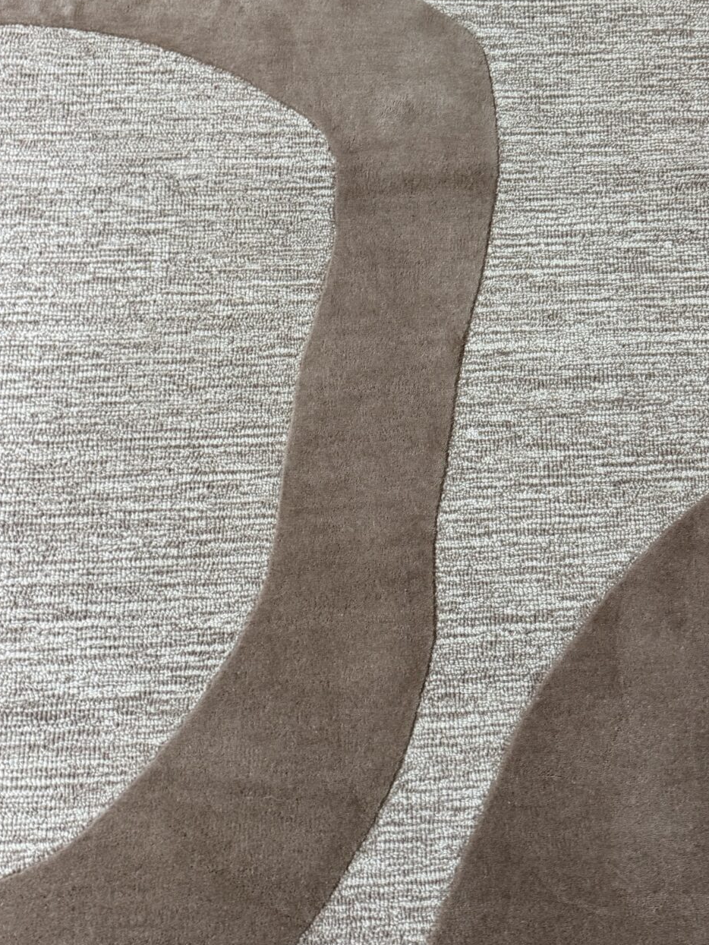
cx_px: 490
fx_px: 1010
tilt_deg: -72.8
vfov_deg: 49.8
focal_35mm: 37
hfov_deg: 38.1
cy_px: 380
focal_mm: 6.76
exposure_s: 1/50
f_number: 1.78
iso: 320
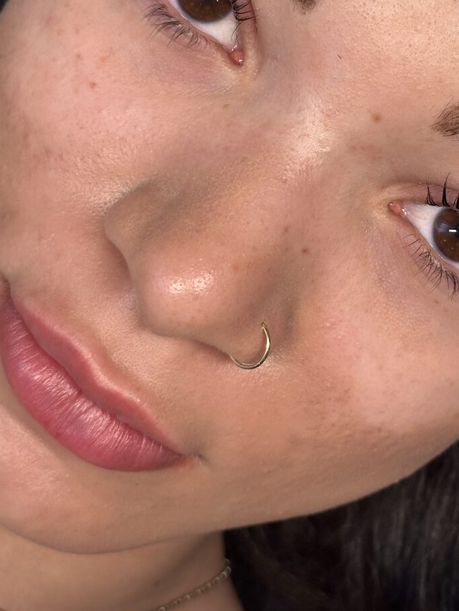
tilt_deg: -88.7
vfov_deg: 23.0
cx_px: 296
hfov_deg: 17.5
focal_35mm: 84
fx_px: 1484
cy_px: 140
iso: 80
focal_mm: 6.86
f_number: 1.78
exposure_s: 1/120
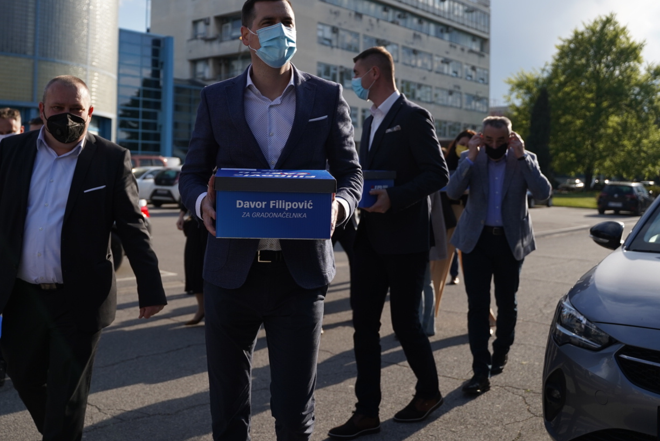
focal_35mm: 37
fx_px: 679
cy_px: 182
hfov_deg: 51.6
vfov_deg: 35.9
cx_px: 271
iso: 250
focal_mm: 28
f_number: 2.8
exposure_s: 1/3200
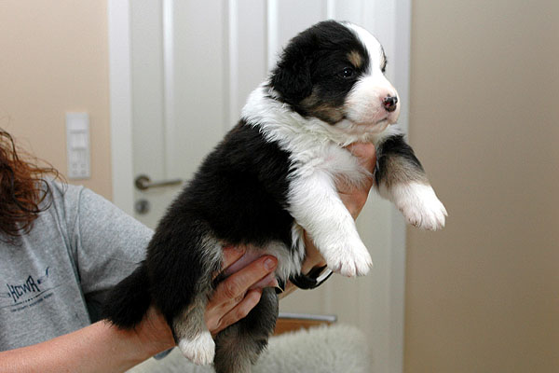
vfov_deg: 28.9
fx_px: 722
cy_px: 186
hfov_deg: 42.3
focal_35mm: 46
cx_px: 280
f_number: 5
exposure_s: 1/60
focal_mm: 31
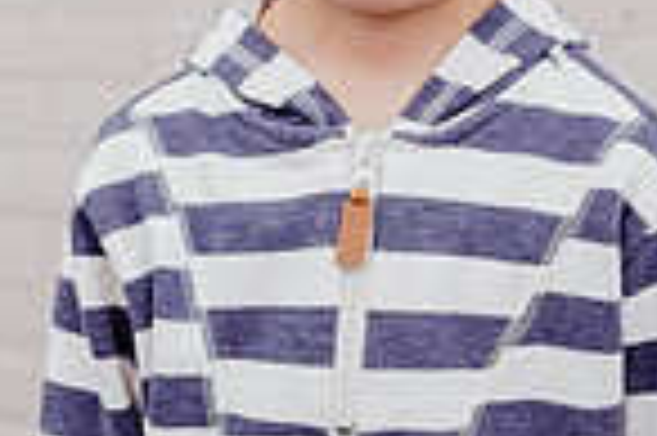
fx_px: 1349
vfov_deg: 17.3
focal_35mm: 74
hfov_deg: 27.3
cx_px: 378
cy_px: -130
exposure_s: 1/200
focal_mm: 24
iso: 200
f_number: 2.5
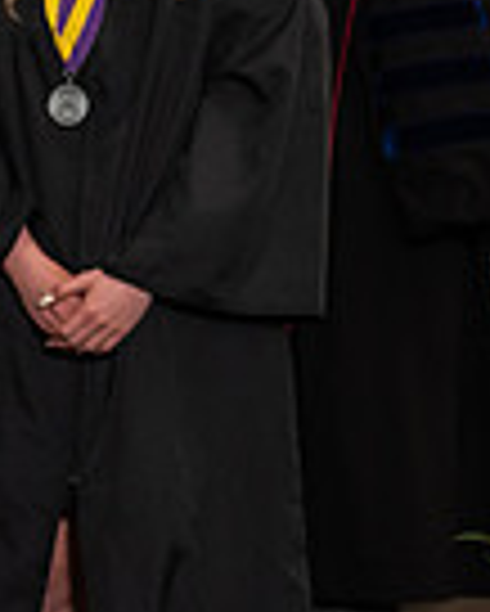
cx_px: -715
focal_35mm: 300
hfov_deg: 5.0
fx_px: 5432
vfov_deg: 6.4
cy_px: -29
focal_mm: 75
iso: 1600
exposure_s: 1/125
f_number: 5.6
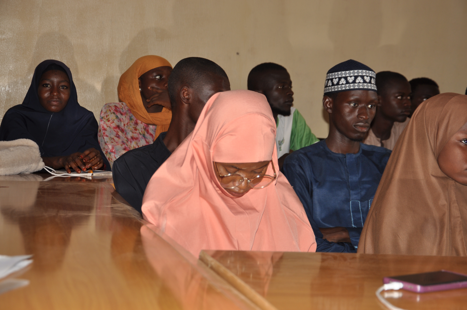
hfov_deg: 29.9
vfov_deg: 20.1
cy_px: 155
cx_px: 234
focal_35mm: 68
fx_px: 875
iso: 200
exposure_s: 1/60
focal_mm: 45
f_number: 4.8
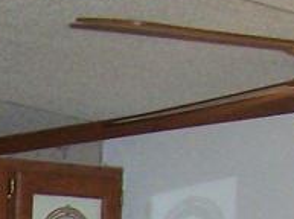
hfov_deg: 7.7
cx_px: -561
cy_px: 634
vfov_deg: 6.1
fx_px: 1916
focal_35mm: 226
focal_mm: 5.6
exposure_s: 1/60
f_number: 2.7
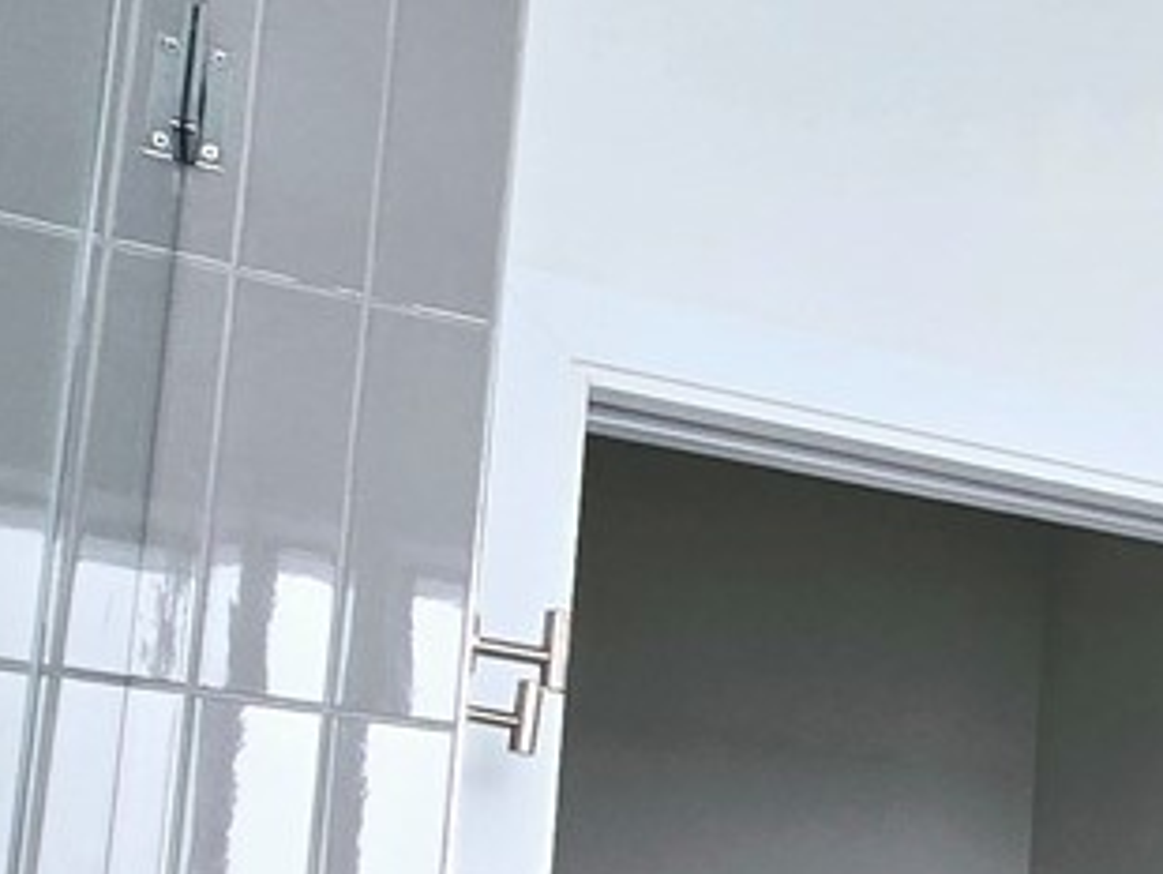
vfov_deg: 20.3
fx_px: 2253
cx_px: 2022
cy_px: 1103
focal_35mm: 67
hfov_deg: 21.0
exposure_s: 1/167
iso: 50
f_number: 2.2
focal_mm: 2.2
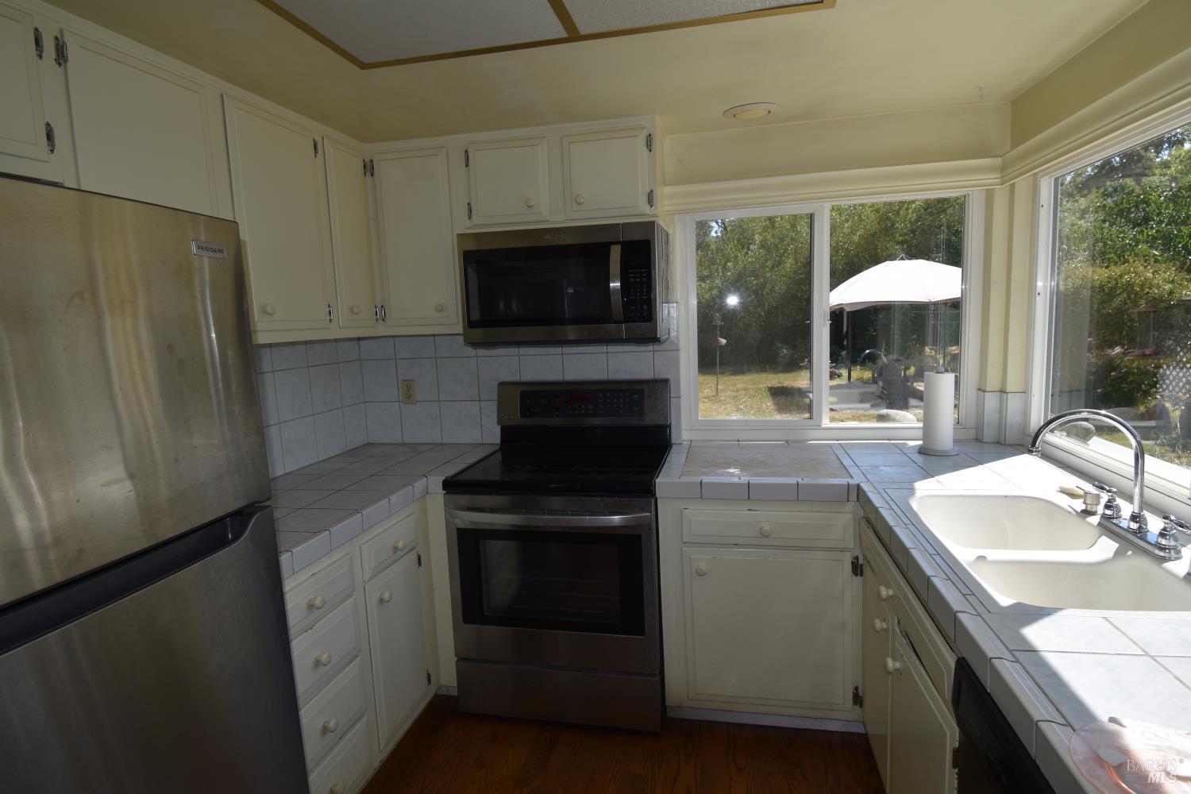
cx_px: 596
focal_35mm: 18
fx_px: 595
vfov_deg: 67.4
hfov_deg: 90.0
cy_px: 397
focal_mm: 12
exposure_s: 1/200
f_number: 7.1
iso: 100
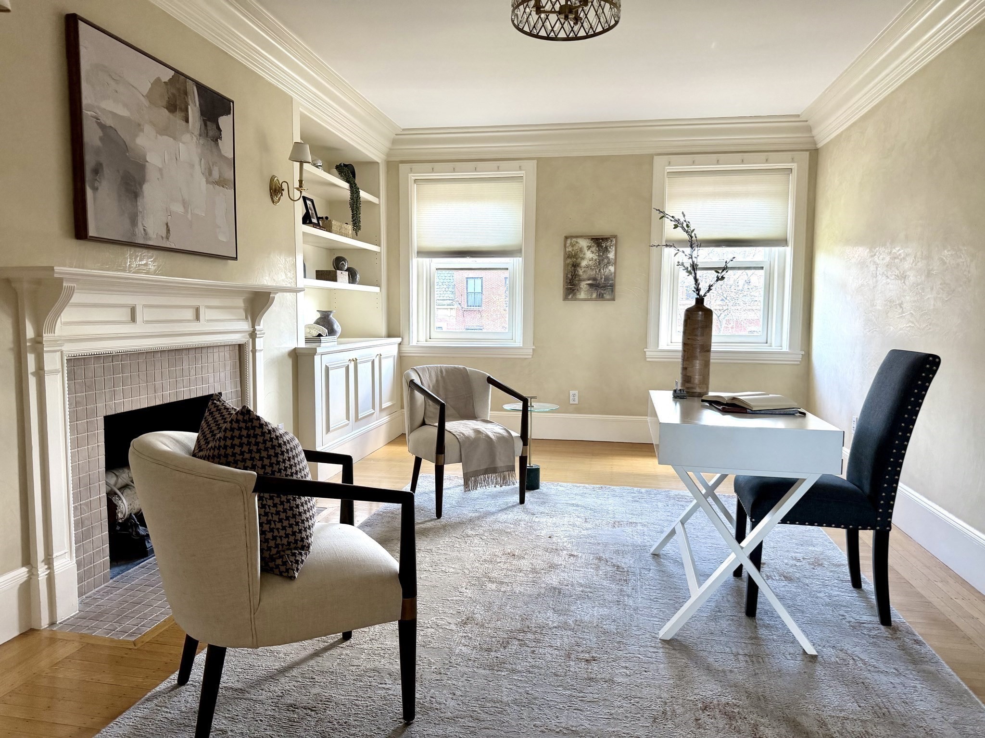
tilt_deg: -5.6
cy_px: 369
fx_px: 683
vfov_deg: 56.8
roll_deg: +0.2
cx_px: 492
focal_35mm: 24
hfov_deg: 71.6
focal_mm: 6.76
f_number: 1.78
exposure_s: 1/121
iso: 200
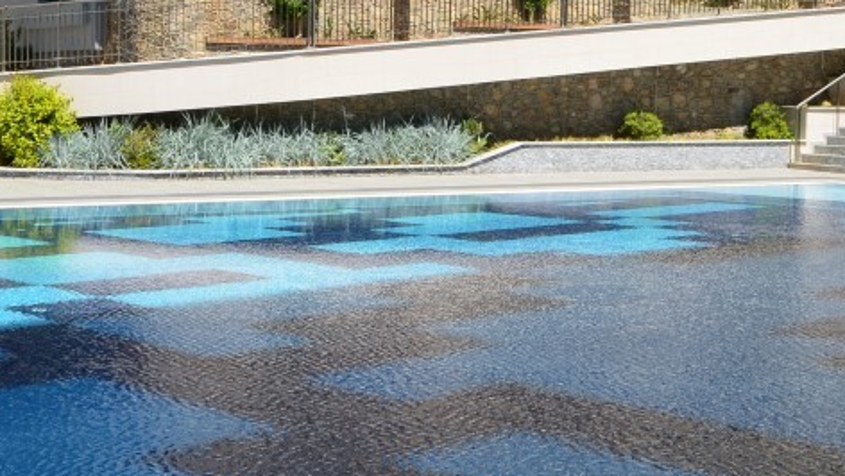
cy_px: 206
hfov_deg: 27.5
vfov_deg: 15.7
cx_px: 467
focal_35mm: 77
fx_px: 1726
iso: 200
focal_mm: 20
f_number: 10
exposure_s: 1/320
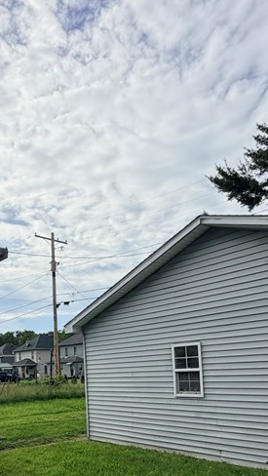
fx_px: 404
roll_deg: +3.2
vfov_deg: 58.3
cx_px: 110
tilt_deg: +3.0
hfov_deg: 36.6
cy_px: 349
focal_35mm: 32
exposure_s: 1/1399
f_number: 2.2
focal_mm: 2.22
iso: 25
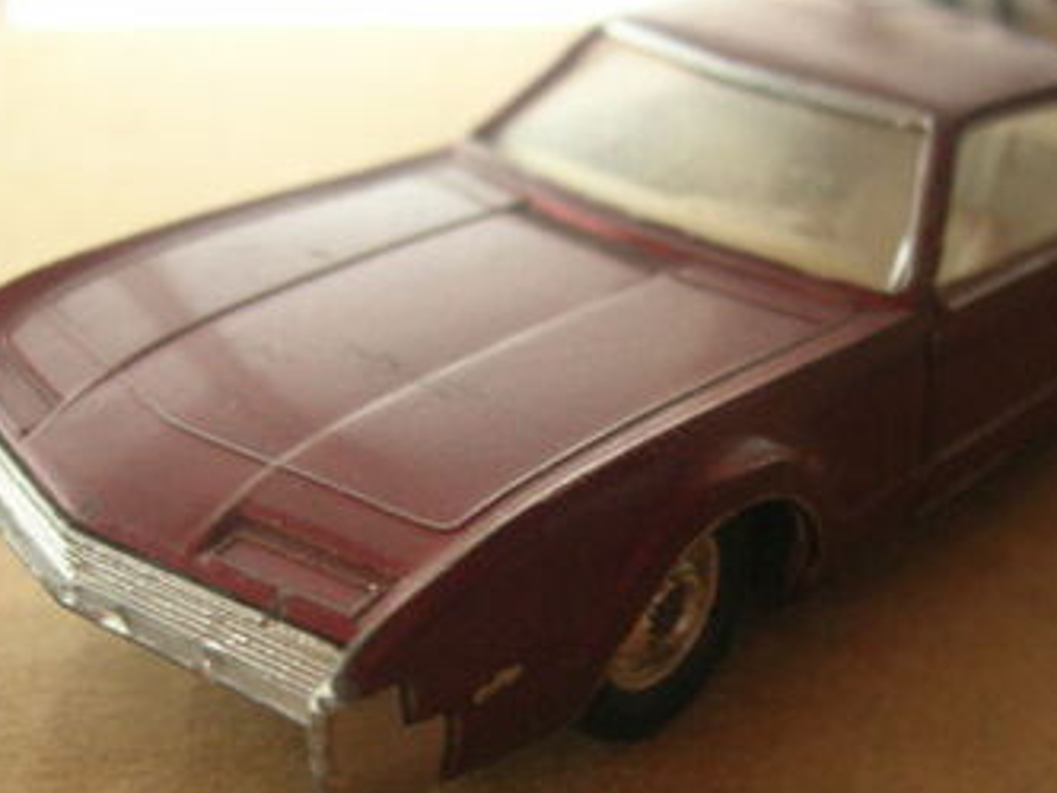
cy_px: 503
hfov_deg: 34.9
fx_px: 1679
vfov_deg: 26.5
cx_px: 567
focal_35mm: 55
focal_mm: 7.8
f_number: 2.8
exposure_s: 1/2.9
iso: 176
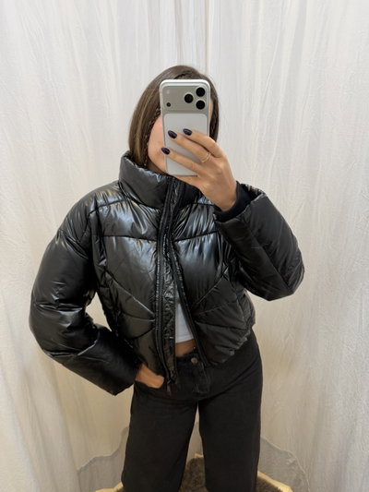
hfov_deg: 56.8
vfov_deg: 71.6
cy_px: 246
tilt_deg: -21.5
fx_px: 341
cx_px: 184
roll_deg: +1.8
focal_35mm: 24
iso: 200
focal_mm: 6.76
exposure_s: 1/100
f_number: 1.78
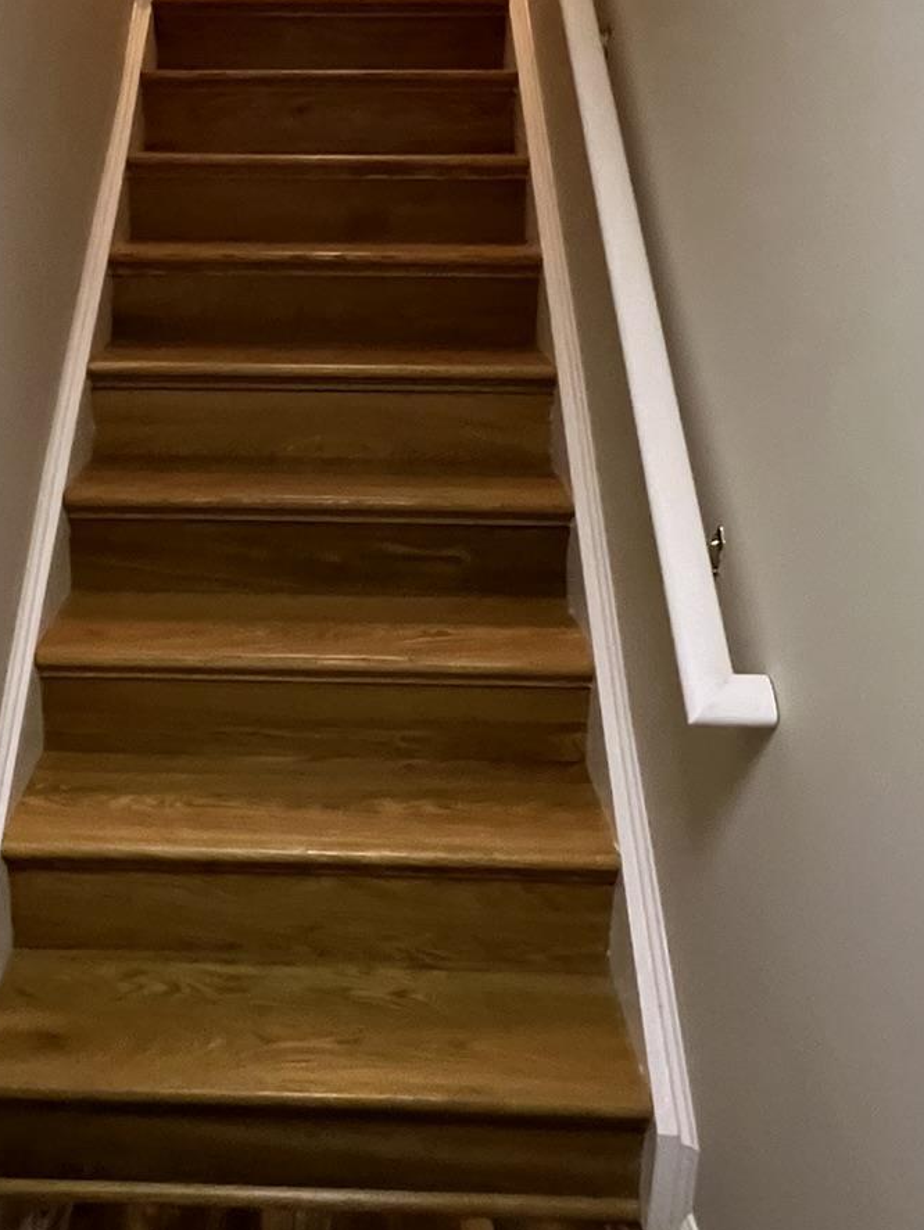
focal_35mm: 30
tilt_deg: -13.4
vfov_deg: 58.4
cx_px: 293
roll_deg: +0.4
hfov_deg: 46.0
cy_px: 395
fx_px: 1067
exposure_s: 1/60
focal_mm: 1.57
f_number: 1.8
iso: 800
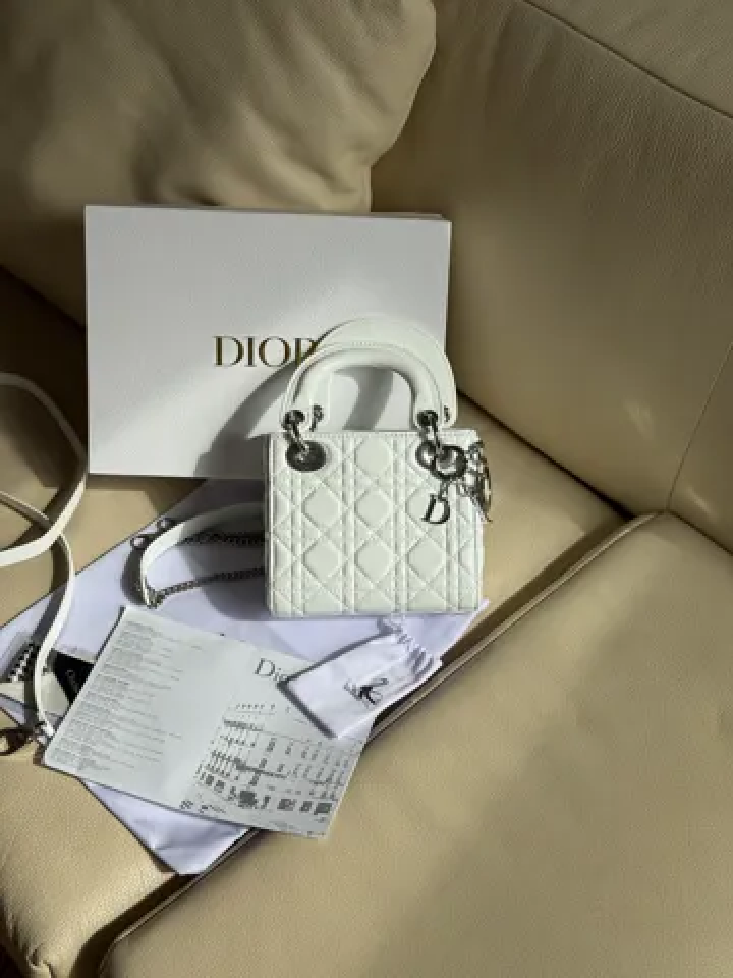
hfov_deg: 30.3
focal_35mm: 48
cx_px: 366
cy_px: 489
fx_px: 1355
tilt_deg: -51.1
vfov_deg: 39.7
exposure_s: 1/1242
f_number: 1.78
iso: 64
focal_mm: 6.76
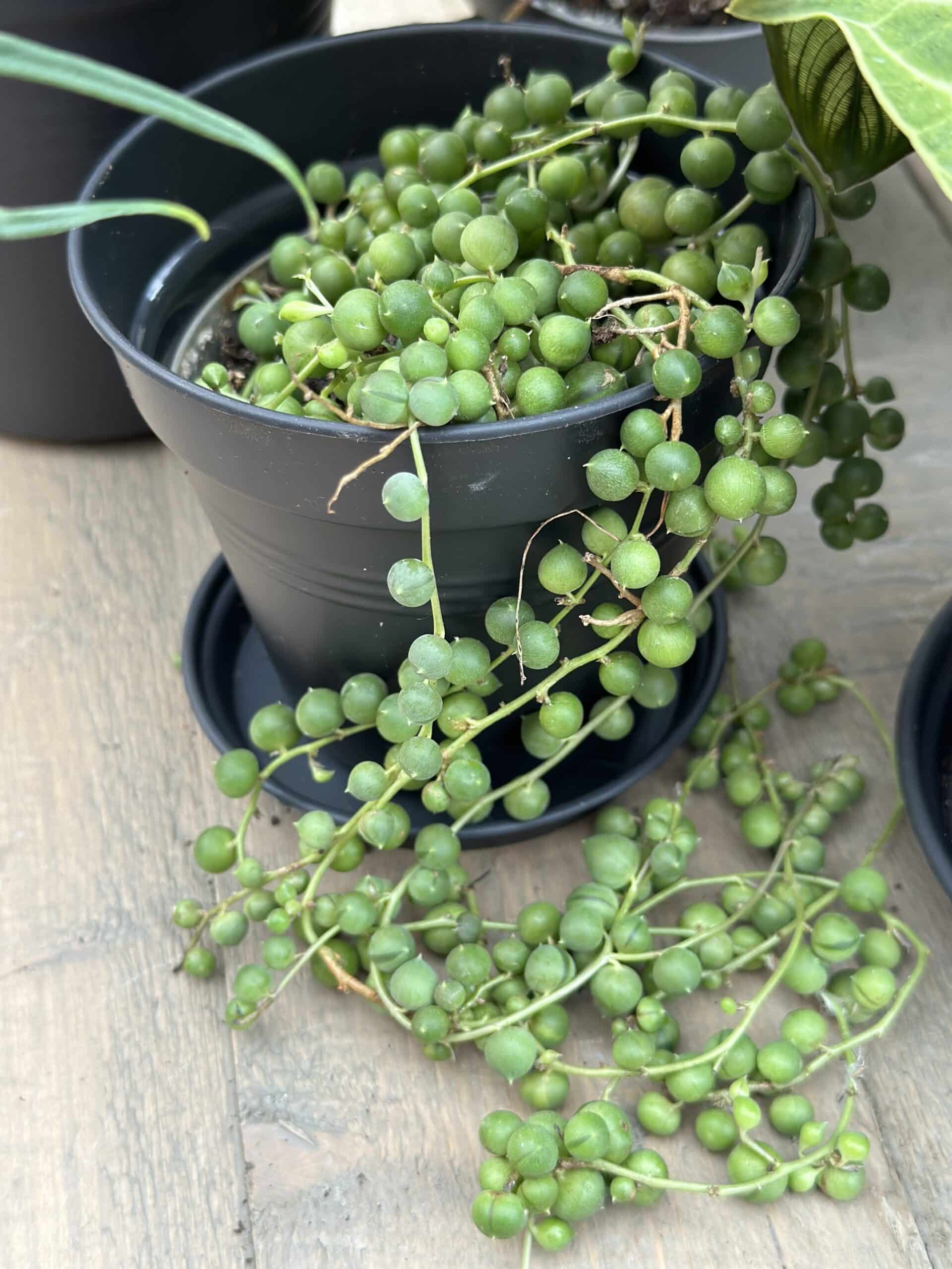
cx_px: 476
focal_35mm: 48
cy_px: 634
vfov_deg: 39.7
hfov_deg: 30.3
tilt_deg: -45.9
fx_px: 1760
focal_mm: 6.86
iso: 125
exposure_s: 1/101
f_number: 1.78
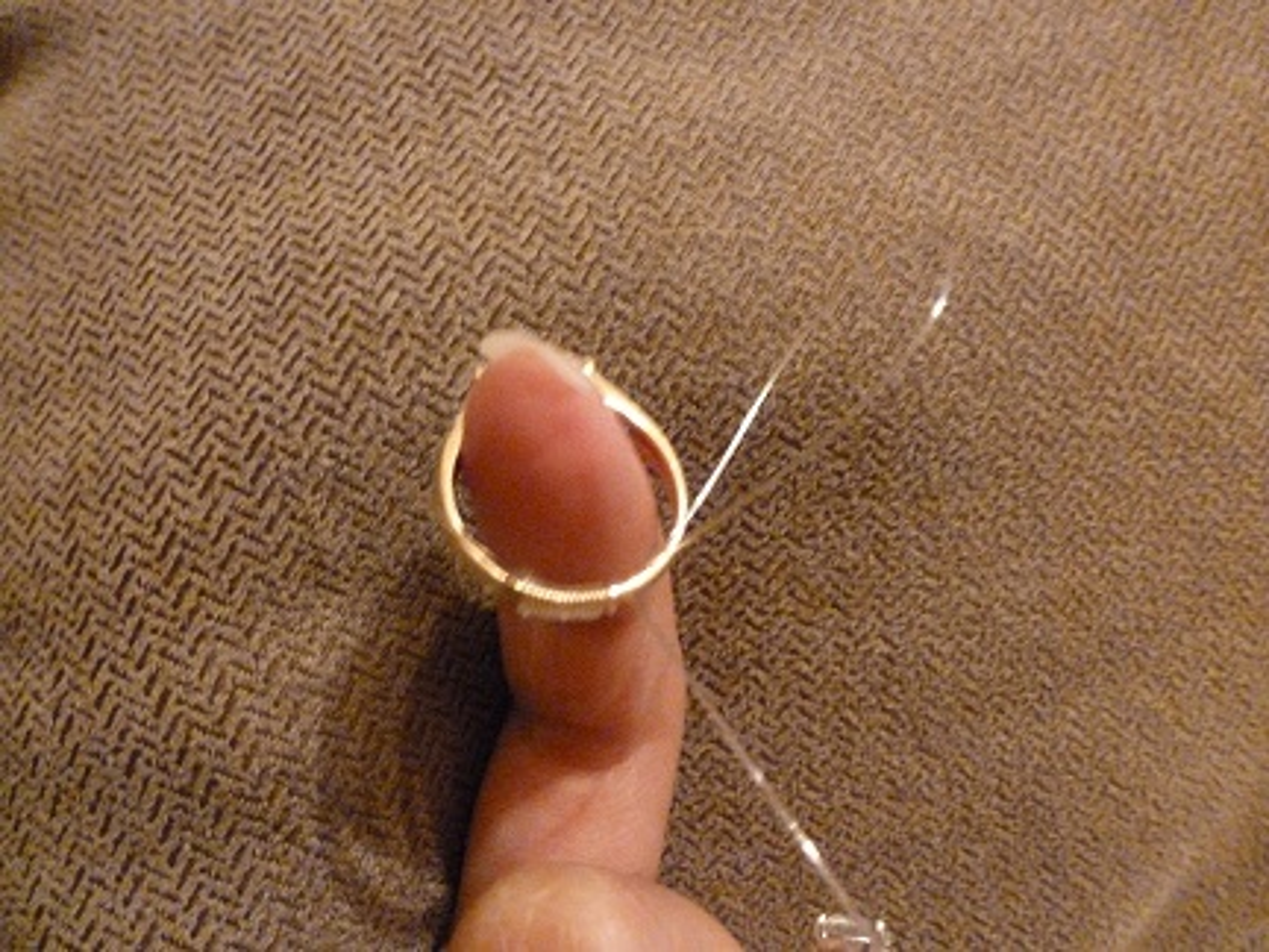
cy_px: 476
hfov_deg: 71.6
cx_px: 634
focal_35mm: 24
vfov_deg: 56.8
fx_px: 880
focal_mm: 4.3
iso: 1000
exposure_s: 1/4
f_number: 3.3
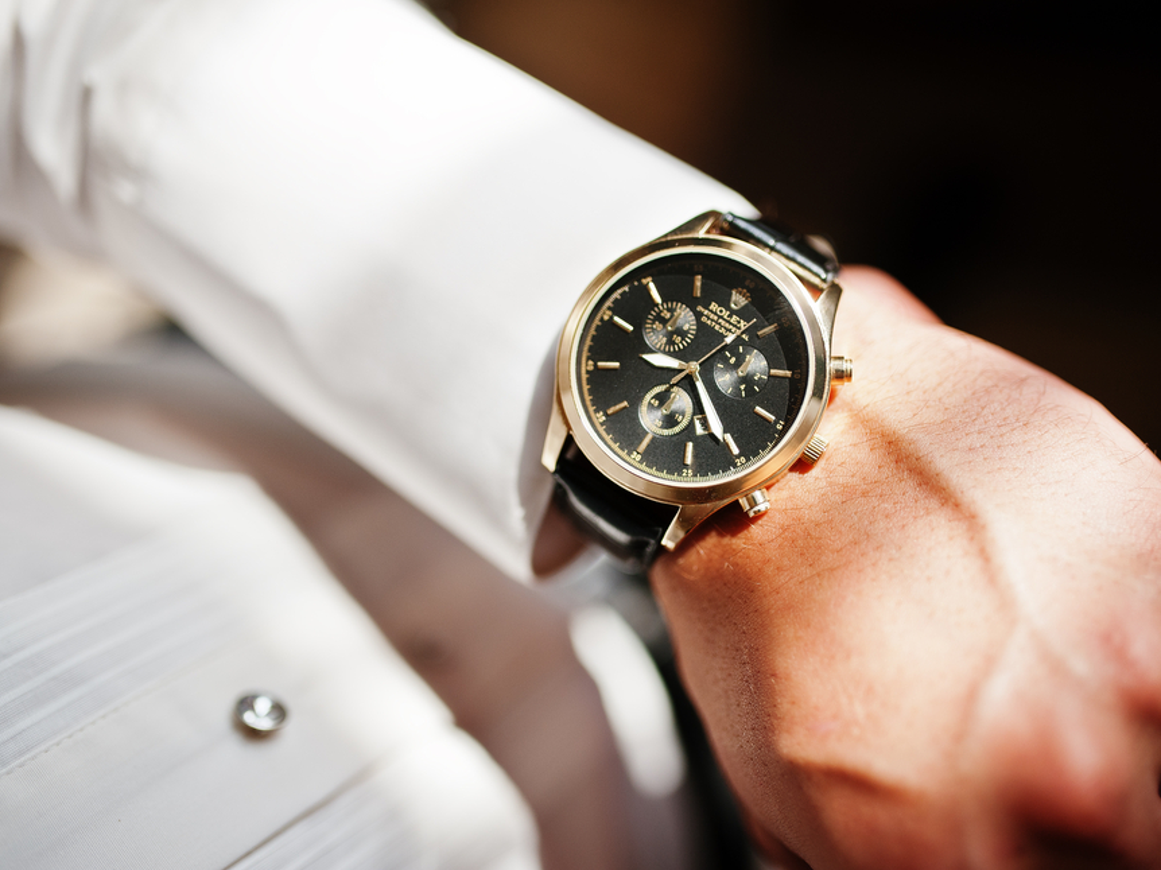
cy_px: 429
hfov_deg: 47.9
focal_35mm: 39
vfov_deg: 36.8
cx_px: 607
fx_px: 1308
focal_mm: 35
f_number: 1.8
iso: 200
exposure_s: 1/2000
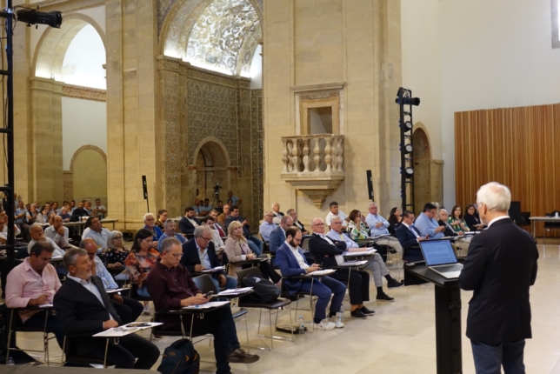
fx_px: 622
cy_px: 187
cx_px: 280
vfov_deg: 33.4
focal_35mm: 40
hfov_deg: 48.4
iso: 800
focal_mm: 14.84
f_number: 2.8
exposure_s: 1/50
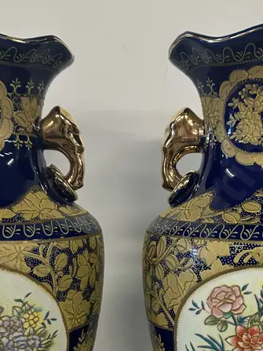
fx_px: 557
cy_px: 294
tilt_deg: -13.6
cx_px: 153
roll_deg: -0.5
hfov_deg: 26.5
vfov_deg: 33.6
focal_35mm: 55
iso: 160
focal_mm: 6.86
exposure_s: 1/100
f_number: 1.78
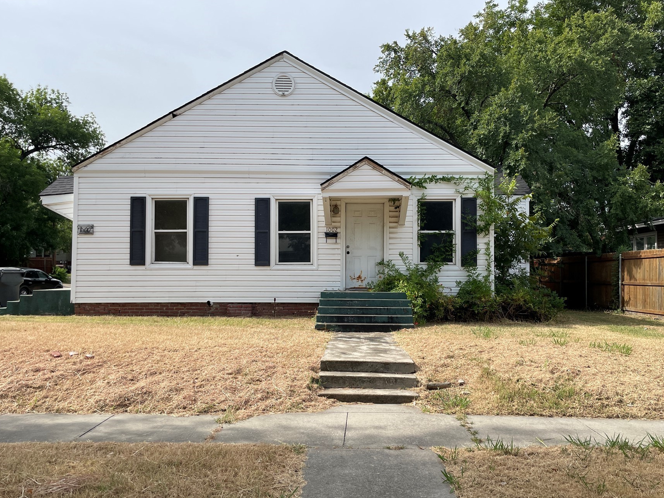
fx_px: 556
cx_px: 340
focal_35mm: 29
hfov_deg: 61.6
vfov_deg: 48.2
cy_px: 260
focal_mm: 4.2
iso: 32
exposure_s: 1/2257
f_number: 1.6
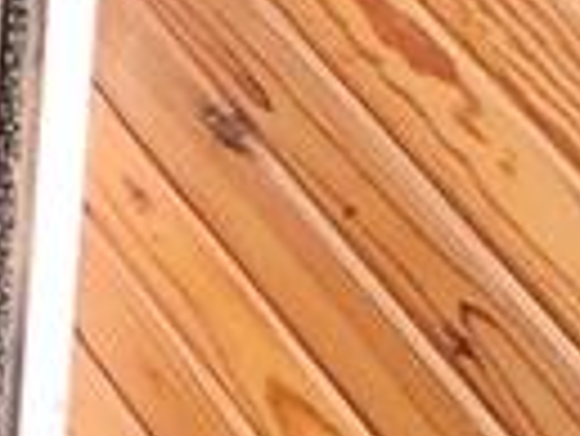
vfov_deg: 14.4
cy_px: 220
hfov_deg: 15.2
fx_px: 1727
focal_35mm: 103
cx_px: -598
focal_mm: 1.74
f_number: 2.2
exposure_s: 1/24
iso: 800
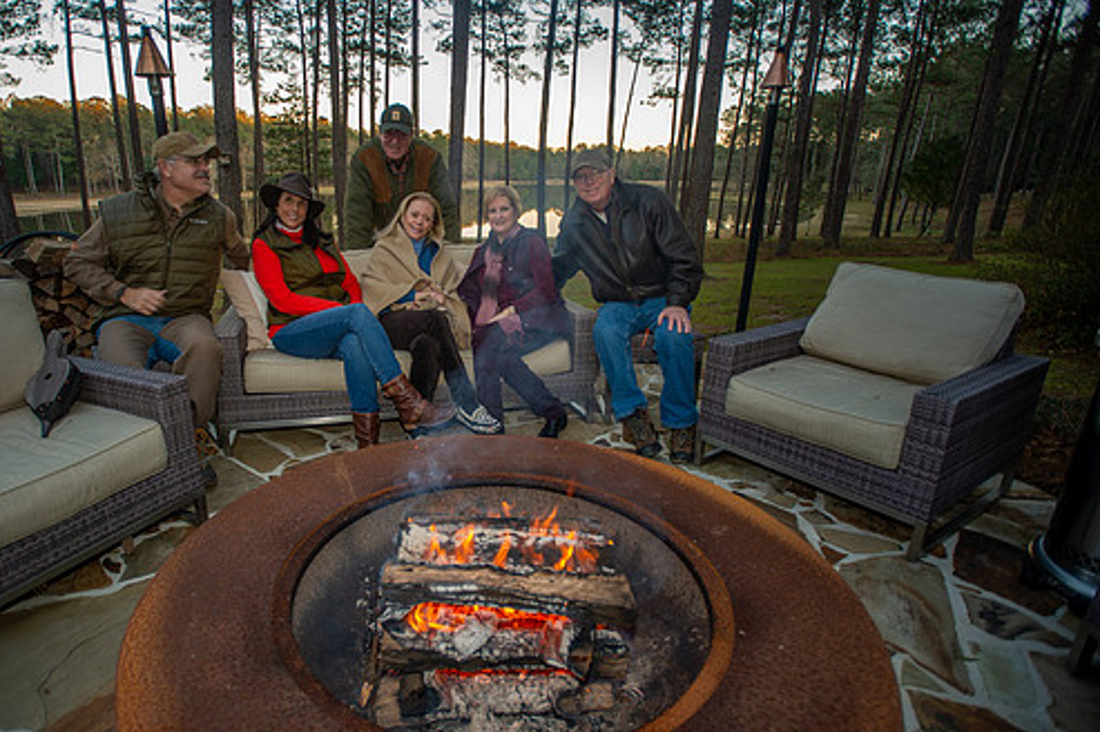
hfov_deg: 83.4
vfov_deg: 61.8
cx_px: 466
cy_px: 386
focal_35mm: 20
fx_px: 611
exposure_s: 1/60
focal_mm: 17
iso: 160
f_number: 2.8
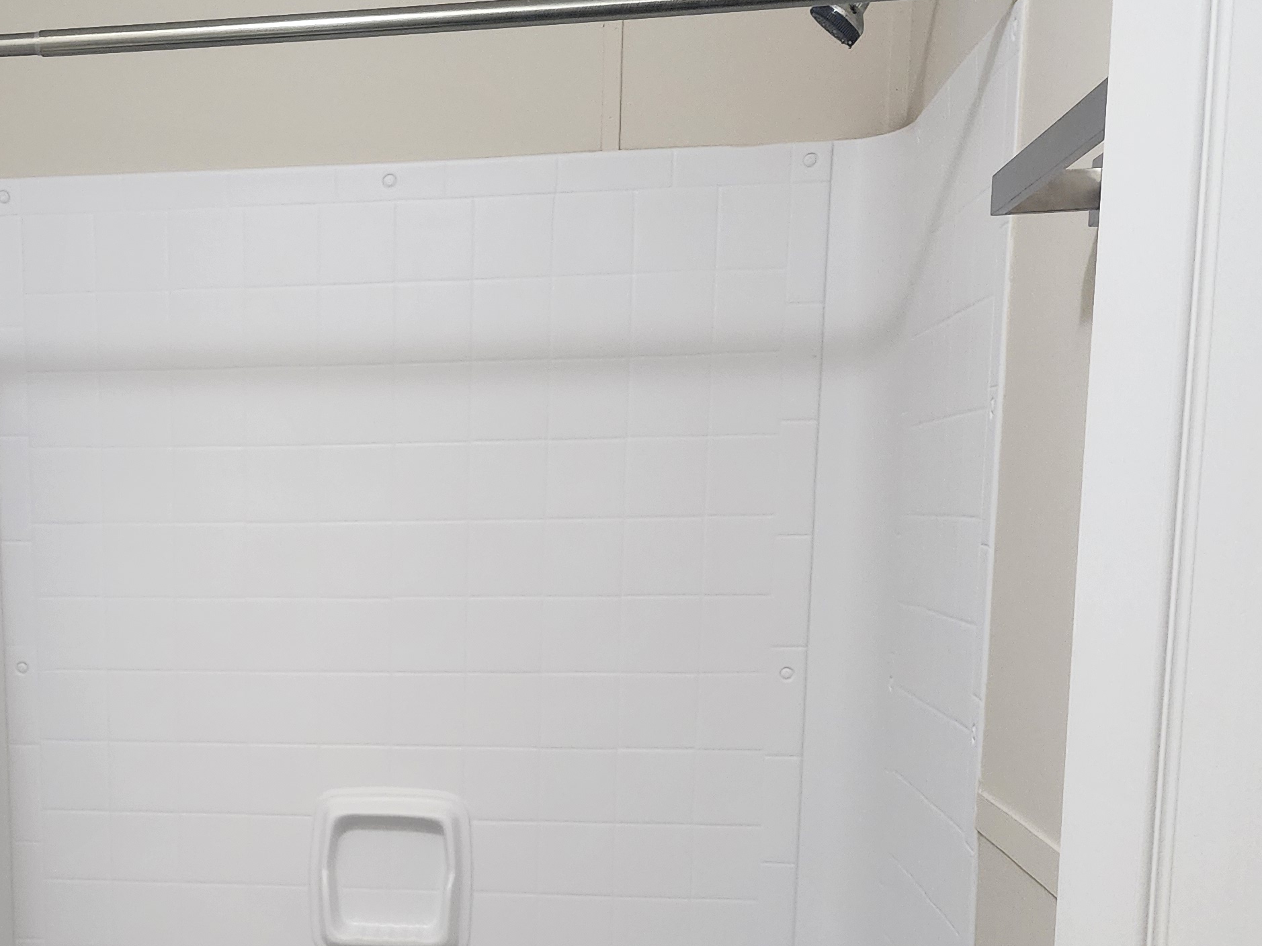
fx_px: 1786
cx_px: 285
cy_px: 812
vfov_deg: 28.7
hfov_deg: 37.7
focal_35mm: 49
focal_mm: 6.4
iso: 500
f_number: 1.8
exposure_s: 1/120
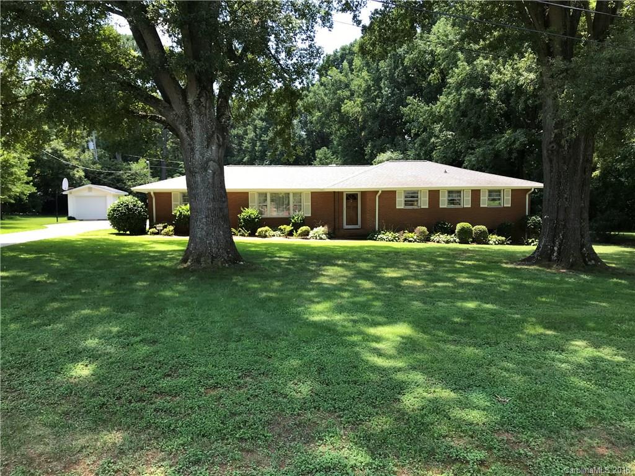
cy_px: 238
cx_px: 318
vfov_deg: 49.7
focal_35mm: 28
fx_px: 514
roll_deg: +0.2
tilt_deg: -4.2
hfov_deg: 63.4
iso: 20
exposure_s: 1/231
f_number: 1.8
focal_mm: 3.99
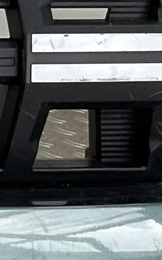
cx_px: -419
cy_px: 148
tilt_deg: -23.6
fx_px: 1173
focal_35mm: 166
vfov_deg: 12.6
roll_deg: -2.0
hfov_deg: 6.7
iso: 16
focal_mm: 3
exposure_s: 1/127
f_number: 1.8
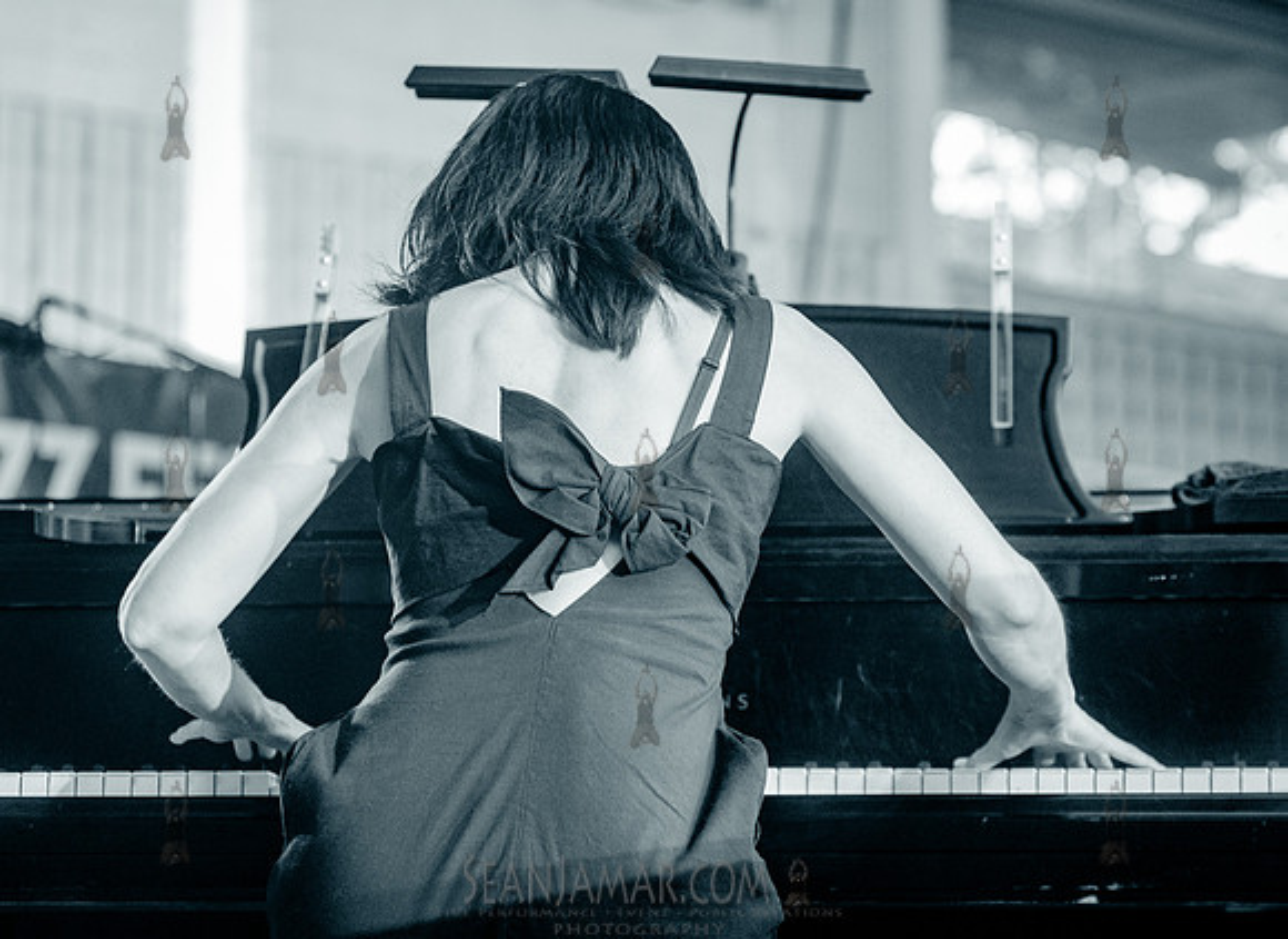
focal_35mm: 100
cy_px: 427
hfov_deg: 19.8
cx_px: 808
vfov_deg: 14.5
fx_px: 3686
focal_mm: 80
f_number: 3.5
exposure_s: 1/320
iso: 4000
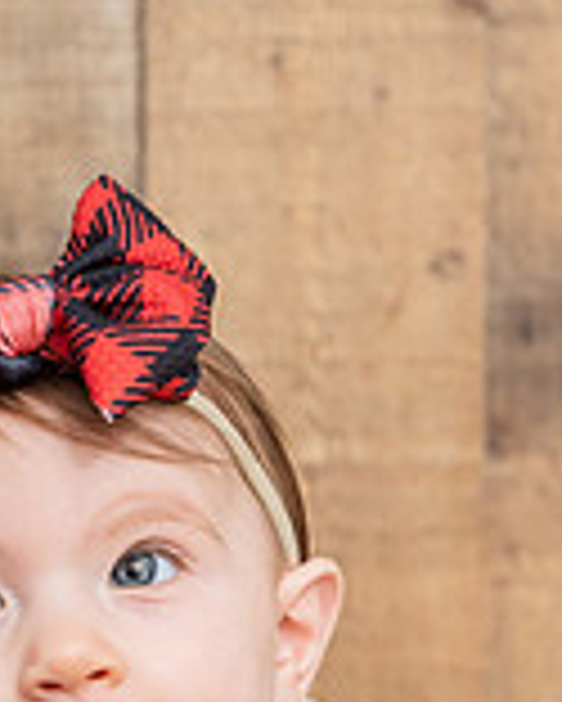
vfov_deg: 10.1
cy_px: 554
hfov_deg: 8.1
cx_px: 124
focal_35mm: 190
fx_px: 3946
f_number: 5.6
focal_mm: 70
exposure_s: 1/250
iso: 1600
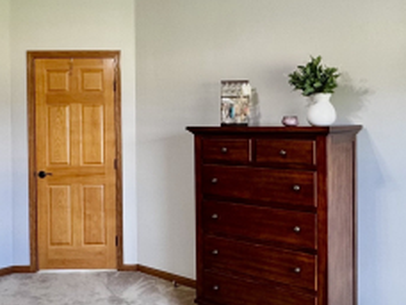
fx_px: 481
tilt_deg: -1.7
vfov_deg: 35.1
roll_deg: +0.4
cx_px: 161
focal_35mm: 41
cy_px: 128
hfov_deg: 45.5
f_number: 2.2
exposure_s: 1/60
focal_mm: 2.22
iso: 160
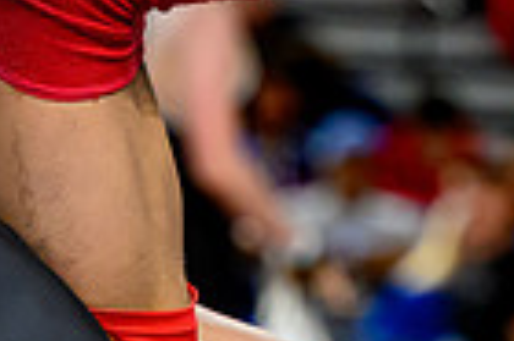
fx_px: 9270
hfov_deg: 3.2
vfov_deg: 2.1
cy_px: 842
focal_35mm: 650
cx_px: 129
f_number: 2.8
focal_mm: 120
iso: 3200
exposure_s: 1/800
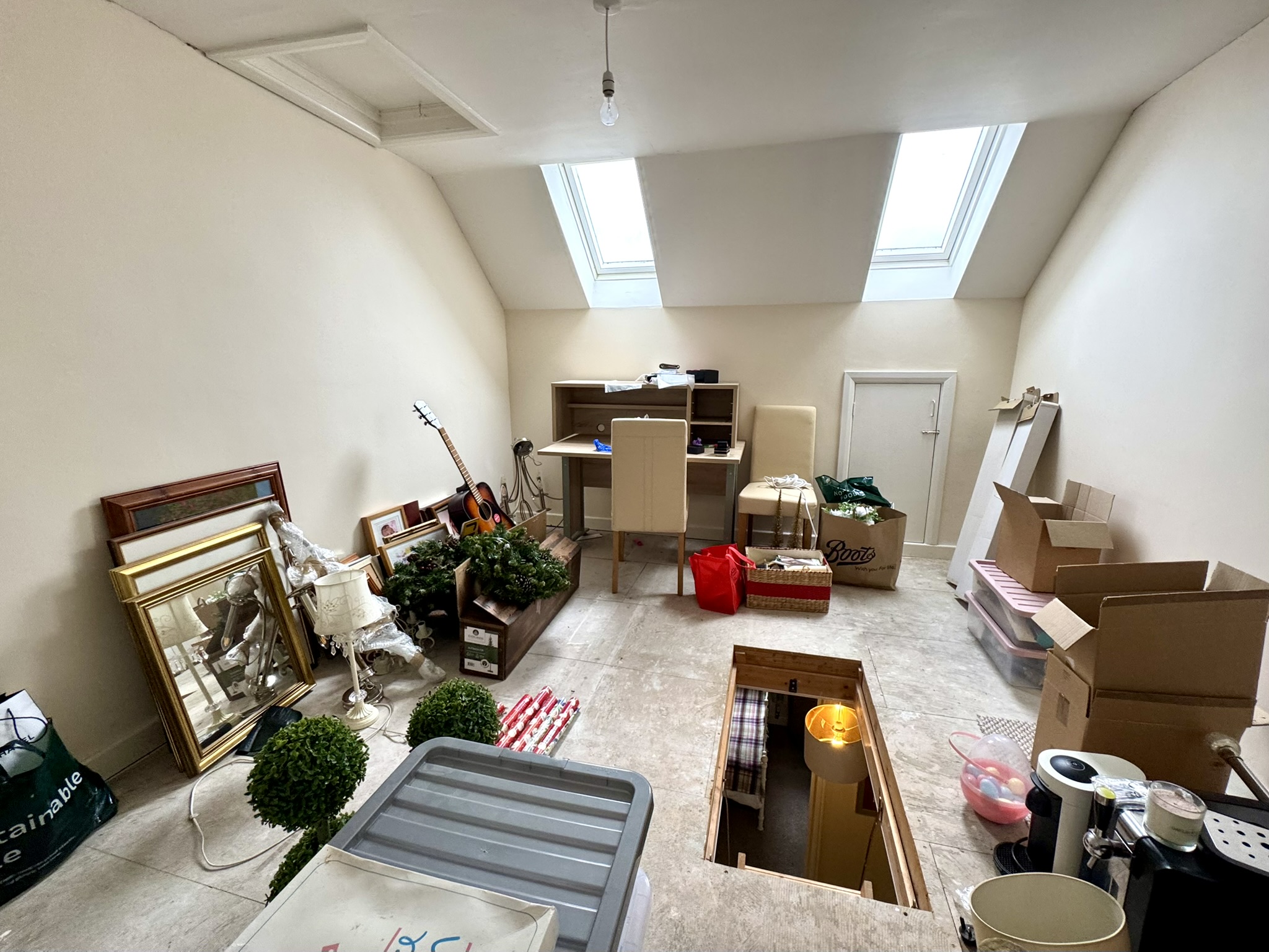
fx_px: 513
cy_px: 476
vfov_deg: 85.7
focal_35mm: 14
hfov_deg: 102.1
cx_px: 634
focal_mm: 2.22
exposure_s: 1/99
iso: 200
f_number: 2.2
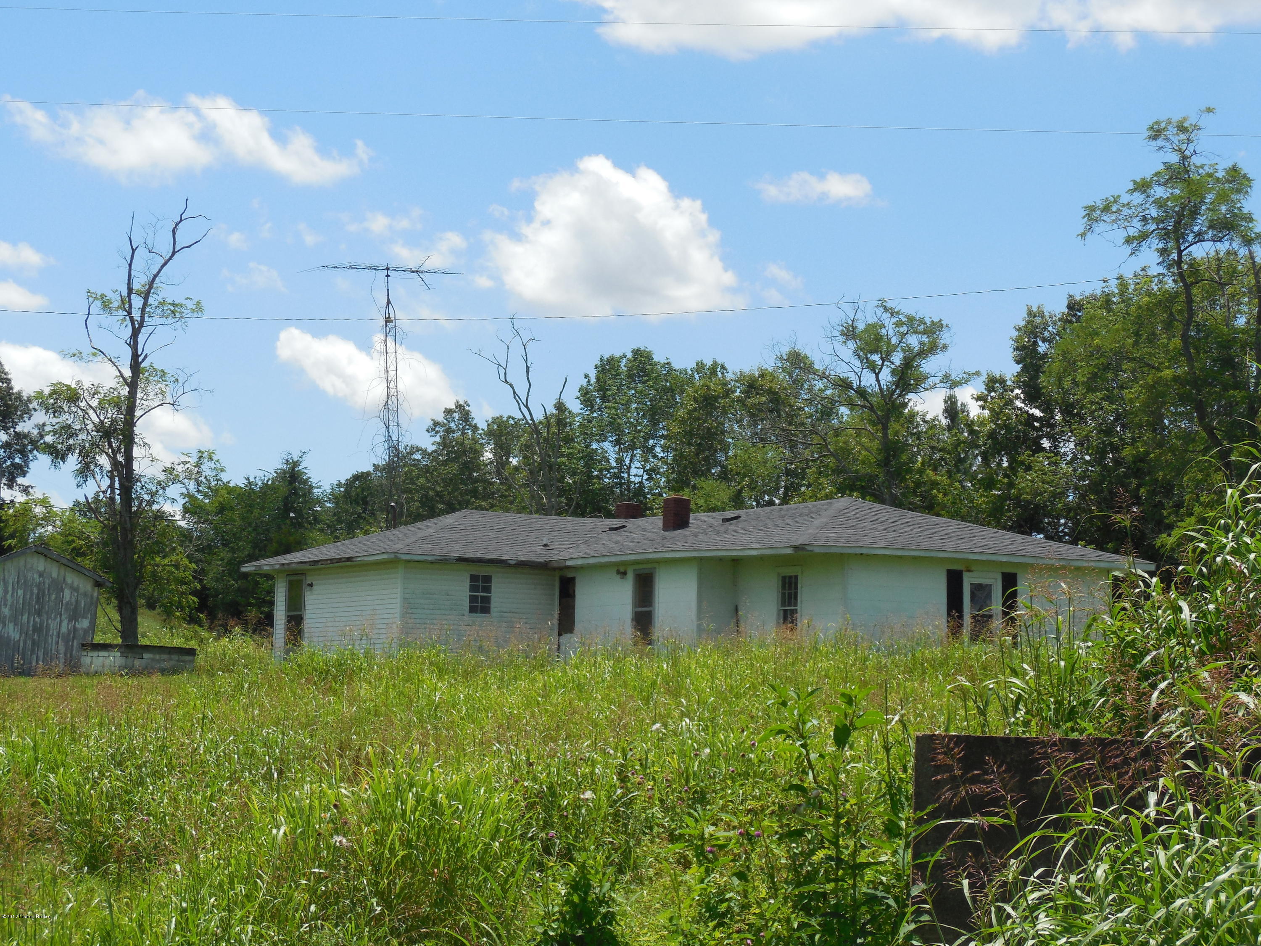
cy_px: 473
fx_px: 2951
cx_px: 630
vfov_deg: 18.2
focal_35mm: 81
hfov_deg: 24.1
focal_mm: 14.5
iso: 125
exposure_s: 1/800
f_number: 4.6
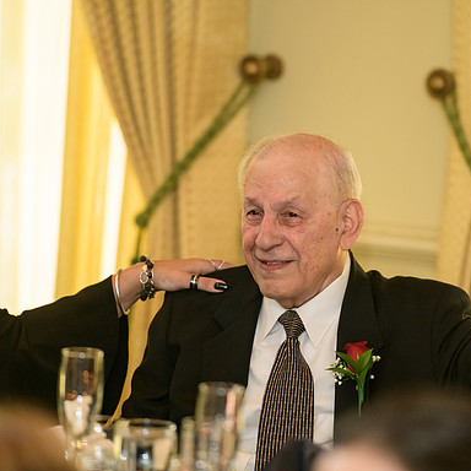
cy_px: 235
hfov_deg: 6.8
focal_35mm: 257
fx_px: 3956
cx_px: 276
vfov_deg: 6.8
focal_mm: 200
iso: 1600
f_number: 3.2
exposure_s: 1/125
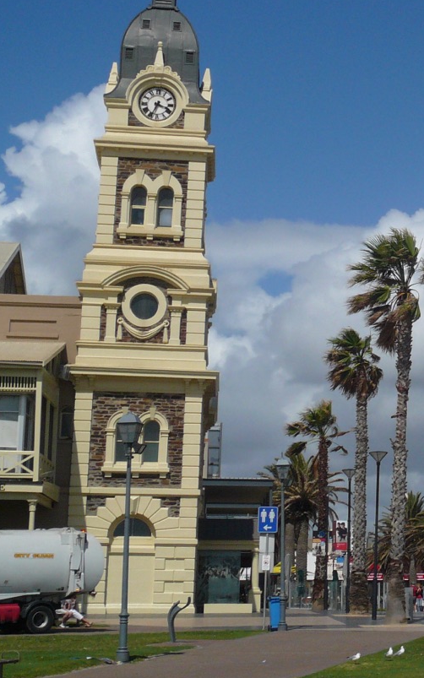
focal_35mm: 85
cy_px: 301
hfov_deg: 14.6
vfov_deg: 24.3
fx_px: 1571
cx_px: 586
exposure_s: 1/500
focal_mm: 7.5
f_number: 10
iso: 100
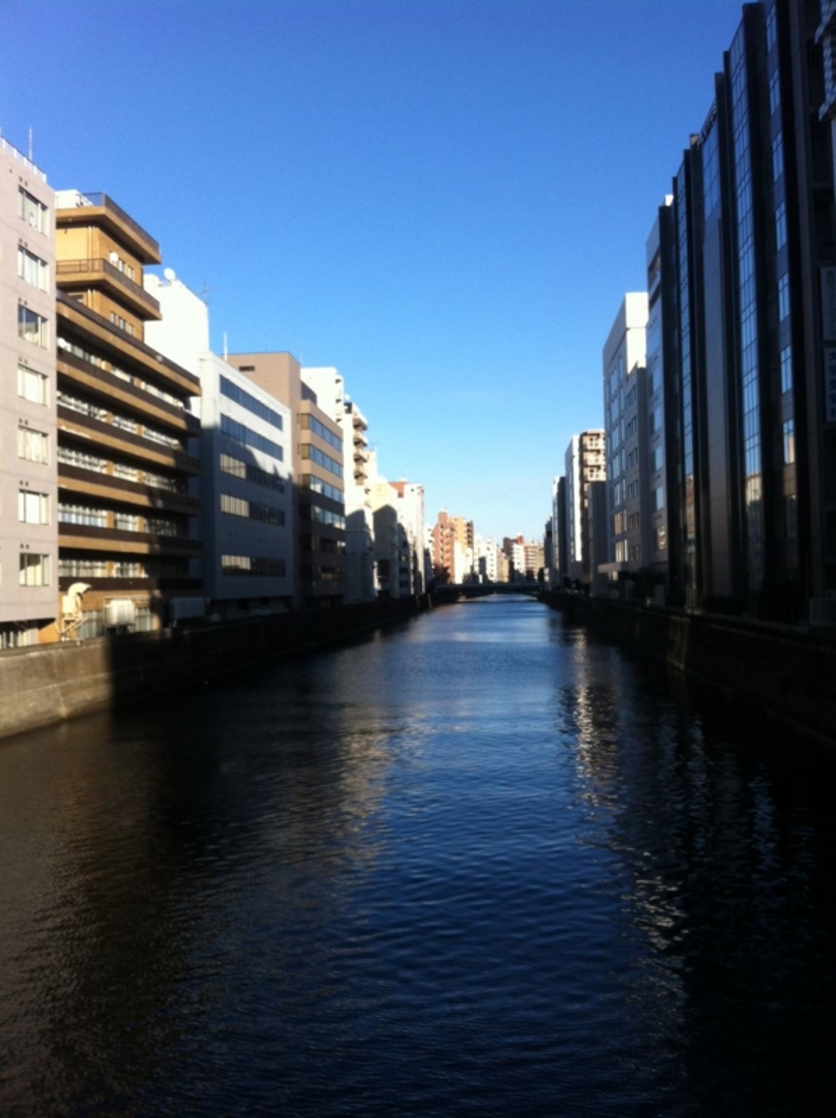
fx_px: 1129
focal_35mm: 35
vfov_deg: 52.7
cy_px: 559
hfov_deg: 40.6
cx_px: 418
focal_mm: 3.85
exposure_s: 1/815
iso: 80
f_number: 2.8
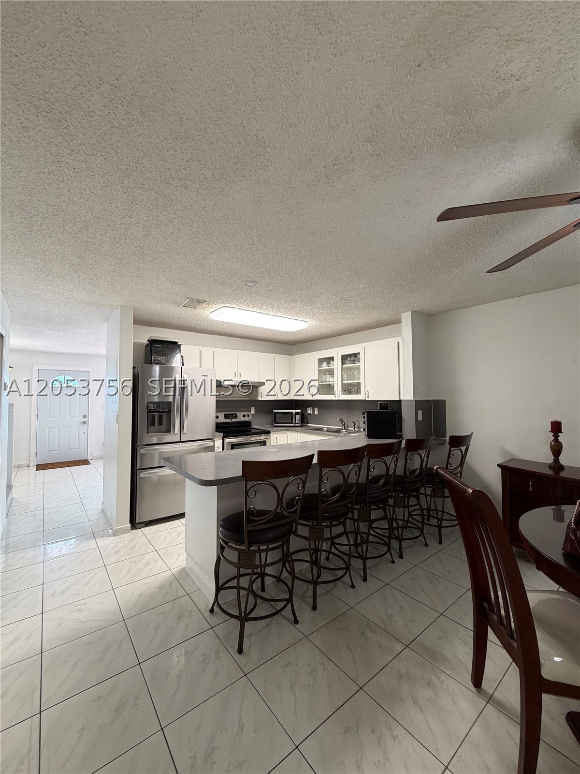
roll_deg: +0.2
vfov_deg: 102.1
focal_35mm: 14
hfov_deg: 85.7
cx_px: 290
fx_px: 313
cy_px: 387
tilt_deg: +2.1
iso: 320
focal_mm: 2.22
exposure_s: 1/120
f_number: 2.2
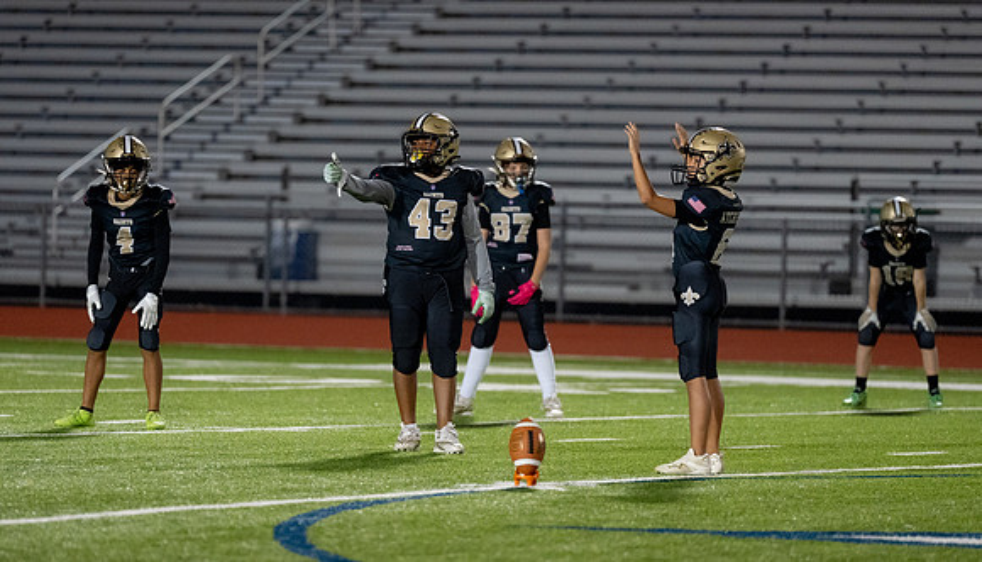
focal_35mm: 259
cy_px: 288
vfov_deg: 4.8
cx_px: 440
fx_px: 6774
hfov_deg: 8.3
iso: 5000
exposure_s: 1/1000
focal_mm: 200
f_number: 2.8
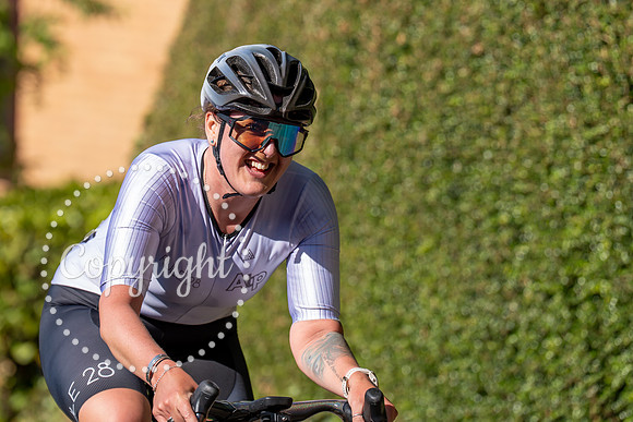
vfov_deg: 5.9
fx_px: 4064
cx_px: 258
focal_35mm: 231
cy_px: 135
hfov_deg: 8.9
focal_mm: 170
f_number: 3.5
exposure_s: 1/1000
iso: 100
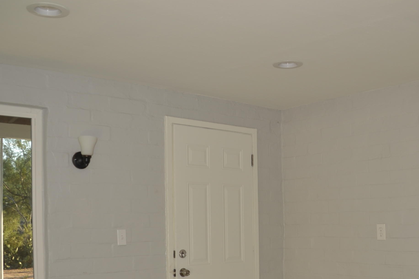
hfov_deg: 40.1
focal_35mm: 49
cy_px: 222
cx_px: 255
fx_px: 570
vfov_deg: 27.0
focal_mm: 20
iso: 100
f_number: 3.5
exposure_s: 1/125
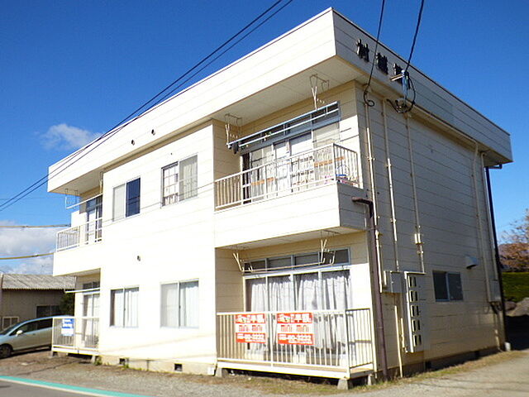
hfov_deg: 60.0
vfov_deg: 46.8
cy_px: 198
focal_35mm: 30
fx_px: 458
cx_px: 264
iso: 100
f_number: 3.3
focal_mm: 5.29
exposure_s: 1/1300
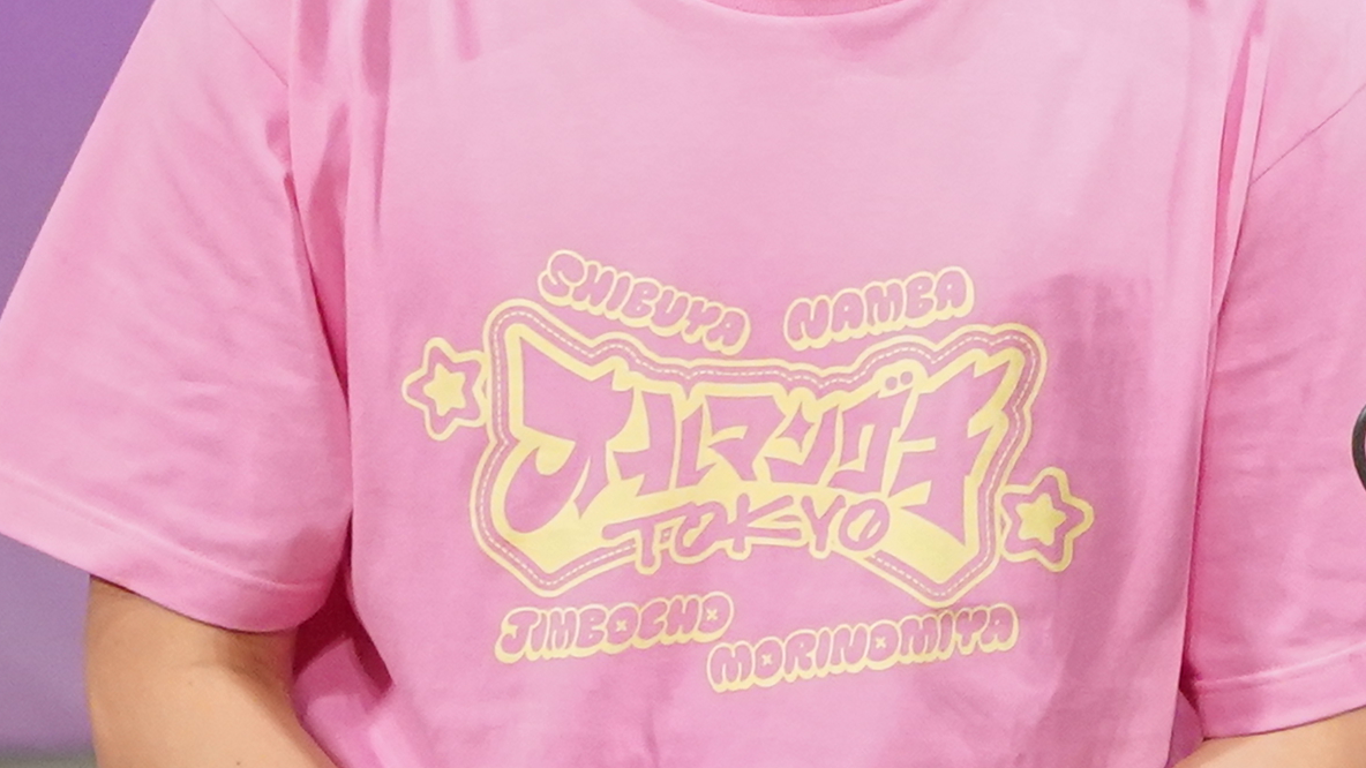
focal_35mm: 2090
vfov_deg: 0.6
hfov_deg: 1.0
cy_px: 254
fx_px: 75702
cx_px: 1612
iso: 5000
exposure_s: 1/250
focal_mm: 400
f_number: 5.6
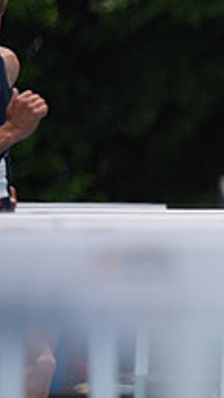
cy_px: 140
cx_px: 535
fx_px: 18180
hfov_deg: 0.7
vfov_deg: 1.3
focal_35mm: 1719
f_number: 6.3
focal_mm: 600
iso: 500
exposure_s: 1/2500
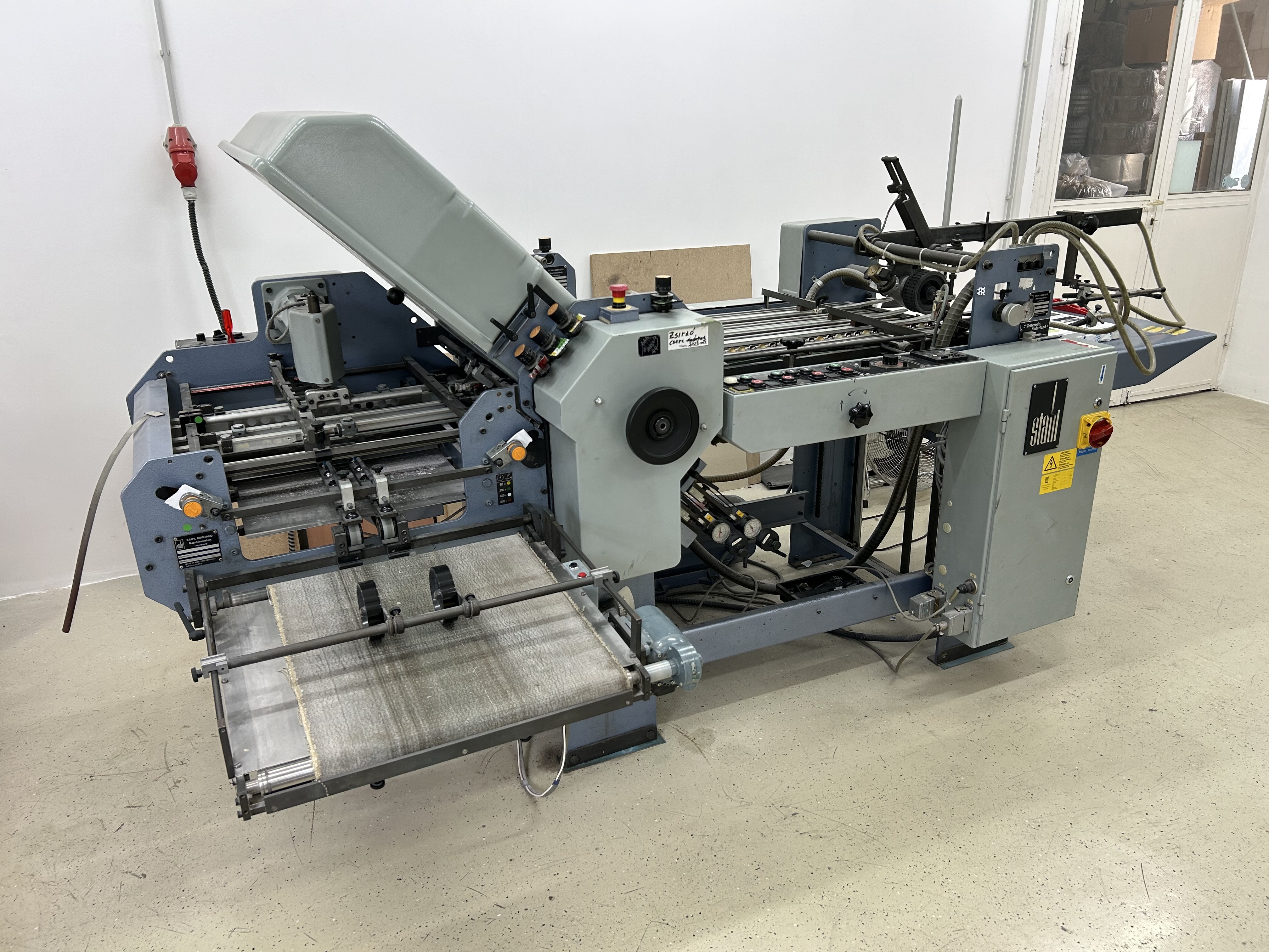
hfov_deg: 67.3
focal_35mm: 26
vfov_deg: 53.1
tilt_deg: -21.2
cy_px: 476
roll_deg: +0.7
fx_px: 953
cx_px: 634
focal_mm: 5.7
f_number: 1.5
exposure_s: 1/100
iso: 80
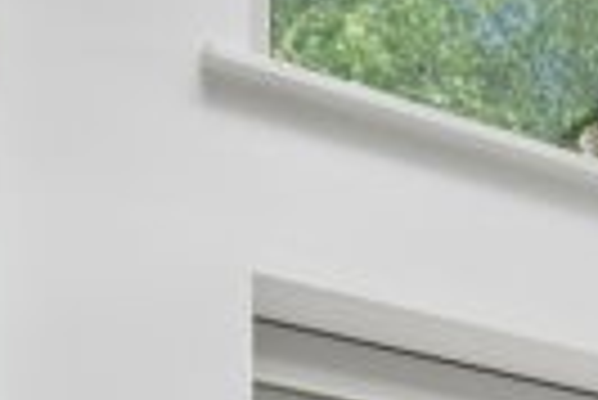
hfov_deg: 12.4
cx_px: 1520
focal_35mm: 122
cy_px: 1067
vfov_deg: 9.6
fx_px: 2020
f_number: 8
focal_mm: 13.5
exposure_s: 1/25
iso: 200
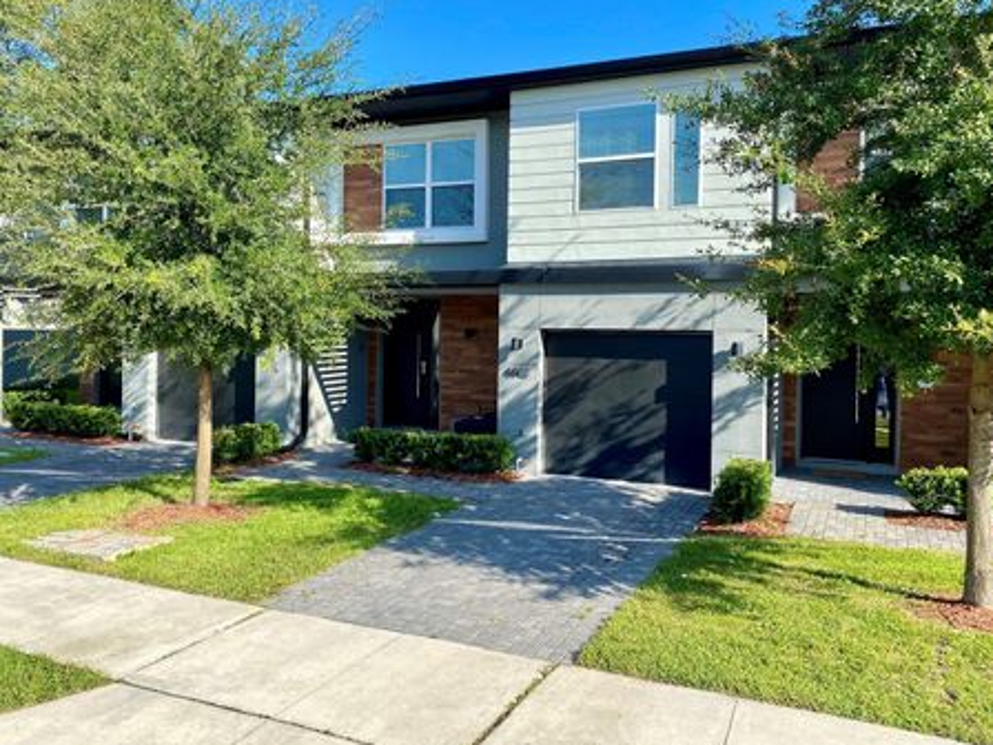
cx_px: 481
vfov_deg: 48.2
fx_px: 832
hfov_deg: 61.6
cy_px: 343
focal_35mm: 29
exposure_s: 1/1135
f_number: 1.8
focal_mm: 4.25
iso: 32
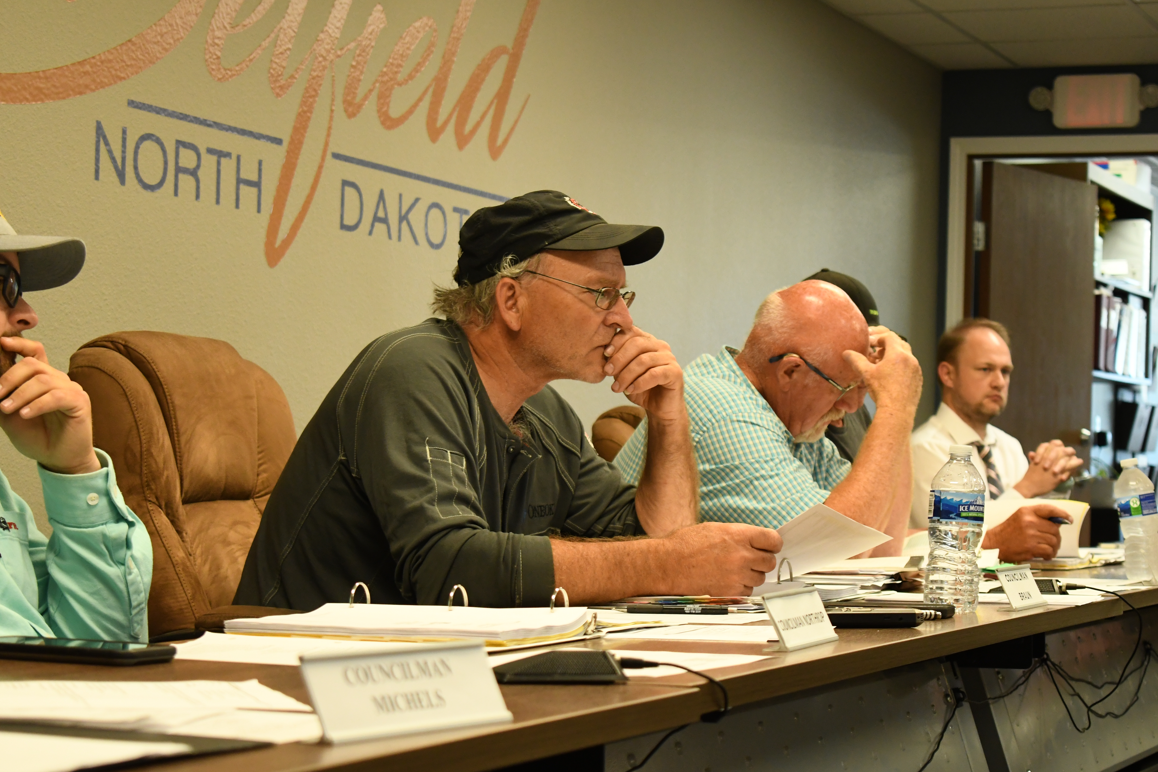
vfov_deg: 16.1
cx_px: 586
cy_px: 389
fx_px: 2734
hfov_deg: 23.9
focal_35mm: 85
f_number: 5.6
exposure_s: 1/100
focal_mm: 55
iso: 2000
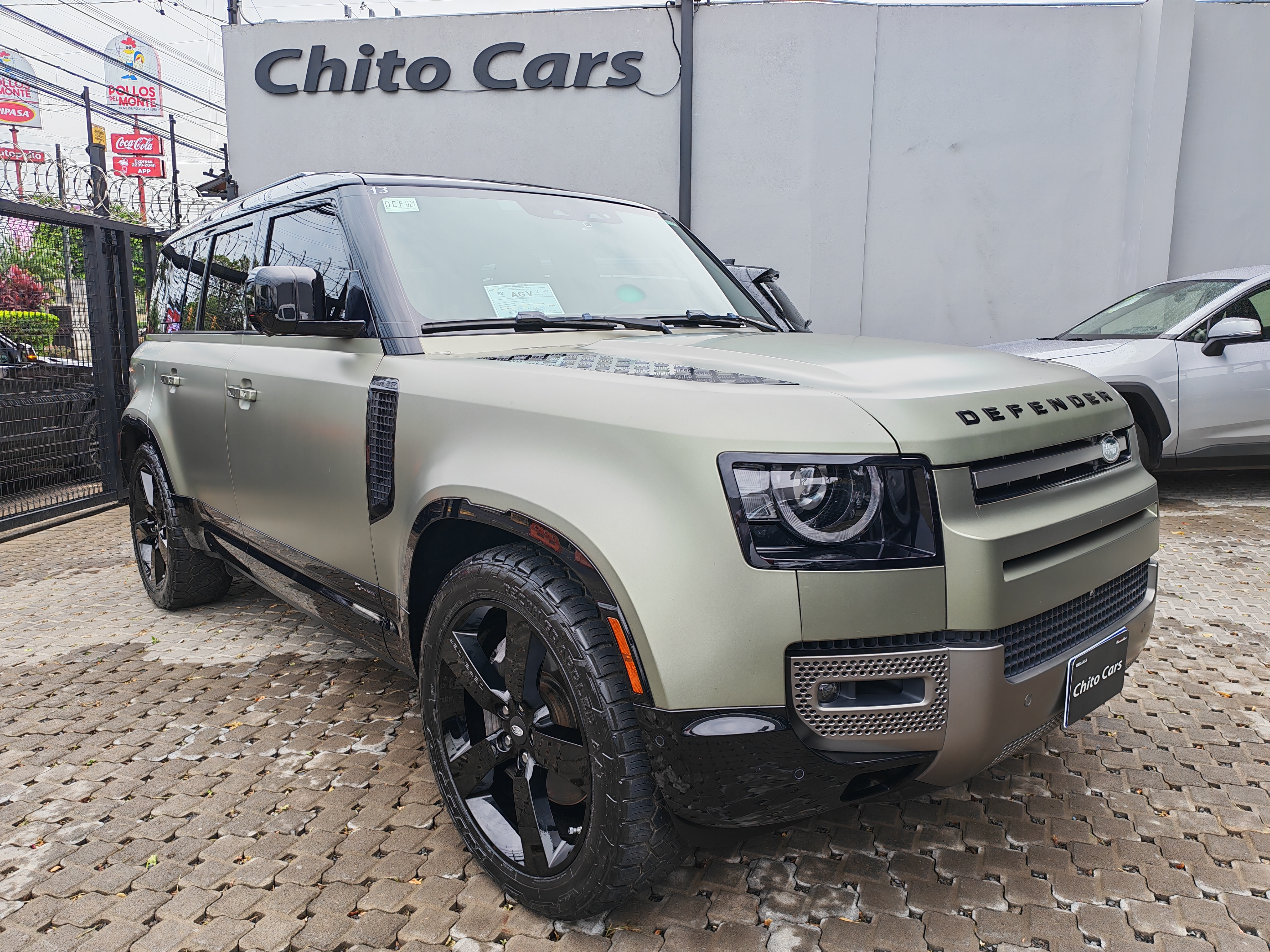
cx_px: 635
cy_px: 476
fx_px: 881
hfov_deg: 71.6
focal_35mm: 24
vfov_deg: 56.8
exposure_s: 1/100
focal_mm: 6.12
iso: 64
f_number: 1.9
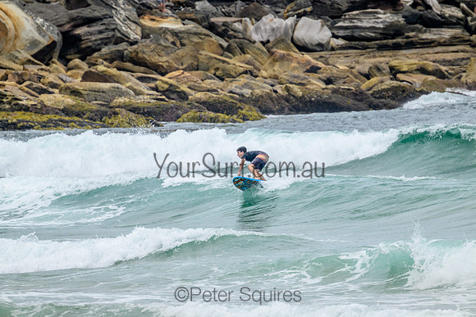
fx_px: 10580
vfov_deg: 1.7
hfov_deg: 2.6
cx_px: 238
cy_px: 158
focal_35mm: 800
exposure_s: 1/2000
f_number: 11
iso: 1250
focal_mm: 800
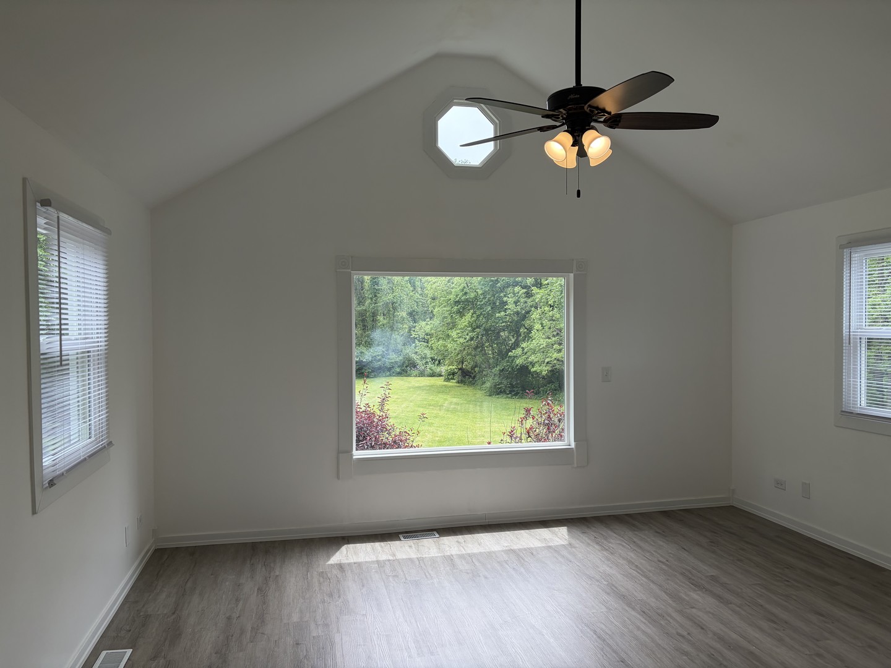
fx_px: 669
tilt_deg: -0.5
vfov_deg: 53.1
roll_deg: +1.0
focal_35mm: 26
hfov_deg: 67.3
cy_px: 334
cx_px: 446
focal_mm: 5.96
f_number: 1.6
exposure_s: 1/596
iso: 64
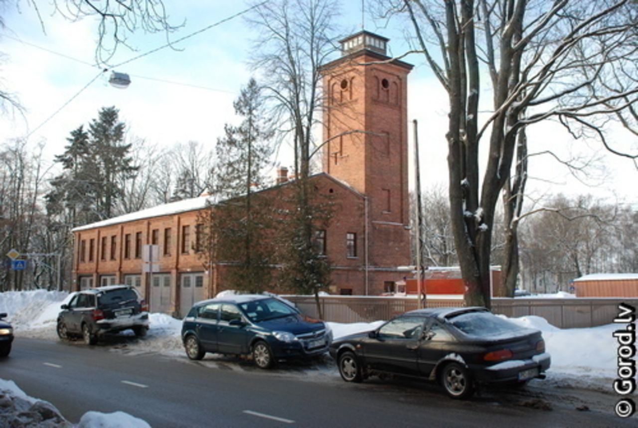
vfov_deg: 37.0
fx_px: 639
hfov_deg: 53.1
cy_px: 214
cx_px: 319
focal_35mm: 36
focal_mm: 24
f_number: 4
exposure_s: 1/1000
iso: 500
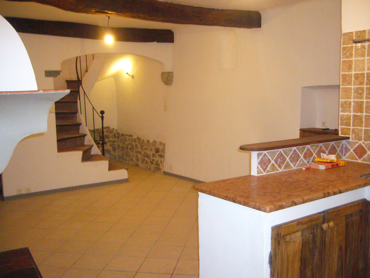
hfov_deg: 51.4
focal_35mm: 36
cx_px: 180
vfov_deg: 39.6
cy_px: 138
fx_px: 385
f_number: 2.8
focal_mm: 5.8
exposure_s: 1/30
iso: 400
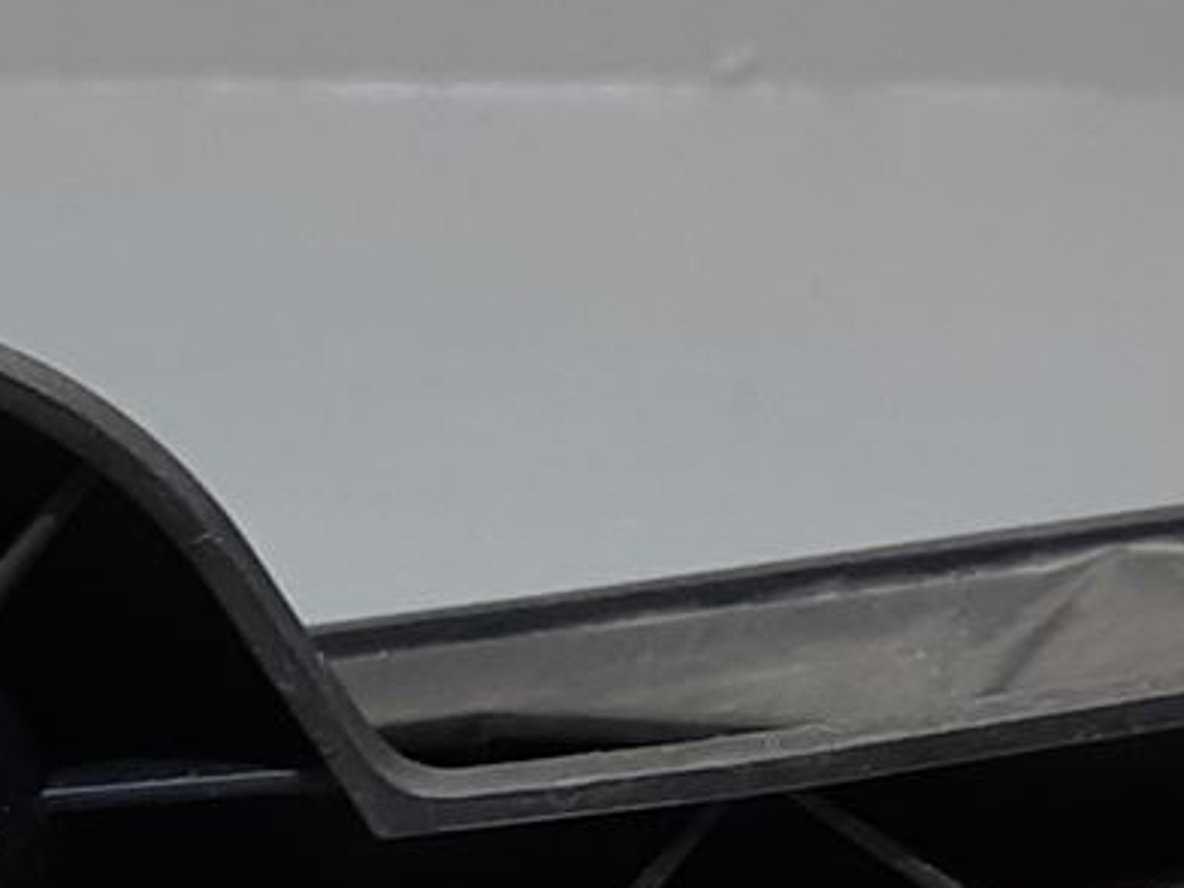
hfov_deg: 14.5
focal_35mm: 136
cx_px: 420
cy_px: 1604
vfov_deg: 10.3
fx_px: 4652
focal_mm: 3.93
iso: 50
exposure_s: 1/50
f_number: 1.7
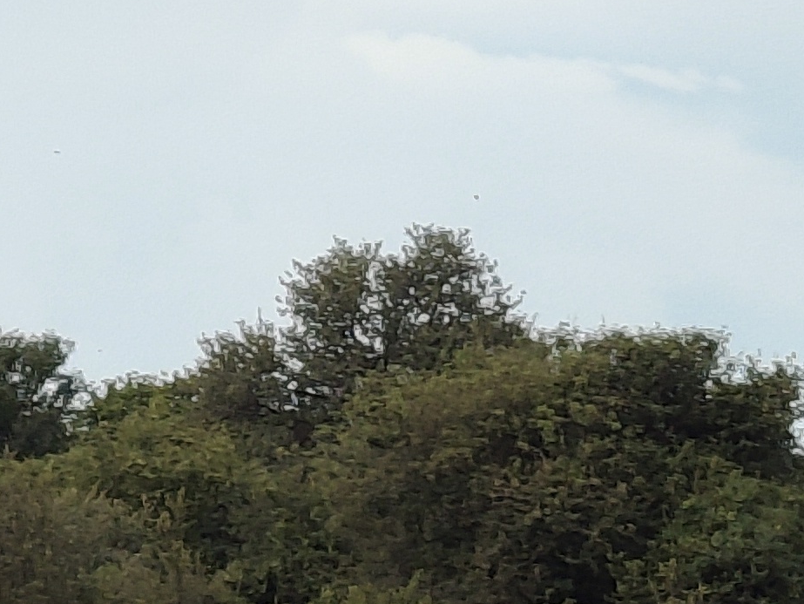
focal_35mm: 621
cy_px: 491
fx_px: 14429
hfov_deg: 3.2
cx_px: 925
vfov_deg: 2.4
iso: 50
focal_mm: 13.3
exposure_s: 1/405
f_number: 2.55
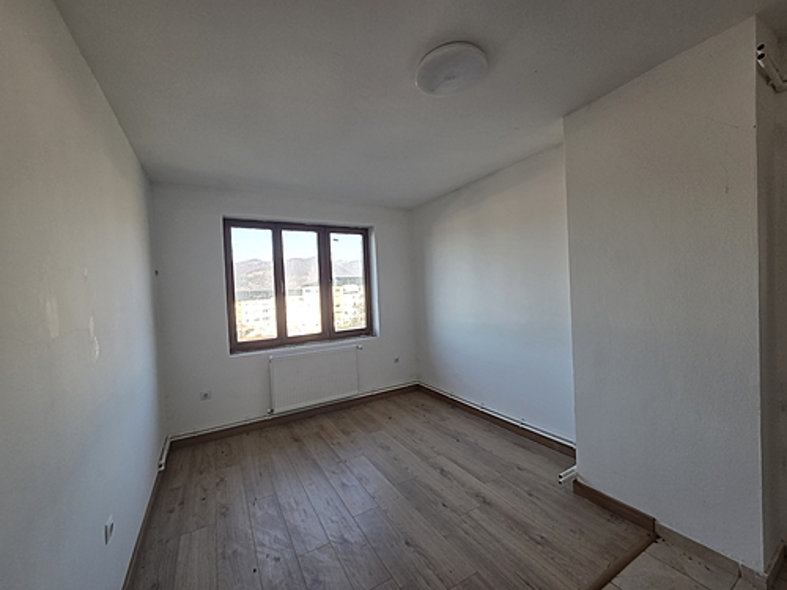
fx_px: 296
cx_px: 394
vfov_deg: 89.9
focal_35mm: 13
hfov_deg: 106.2
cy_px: 295
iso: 64
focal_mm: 2.2
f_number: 2.2
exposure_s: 1/100
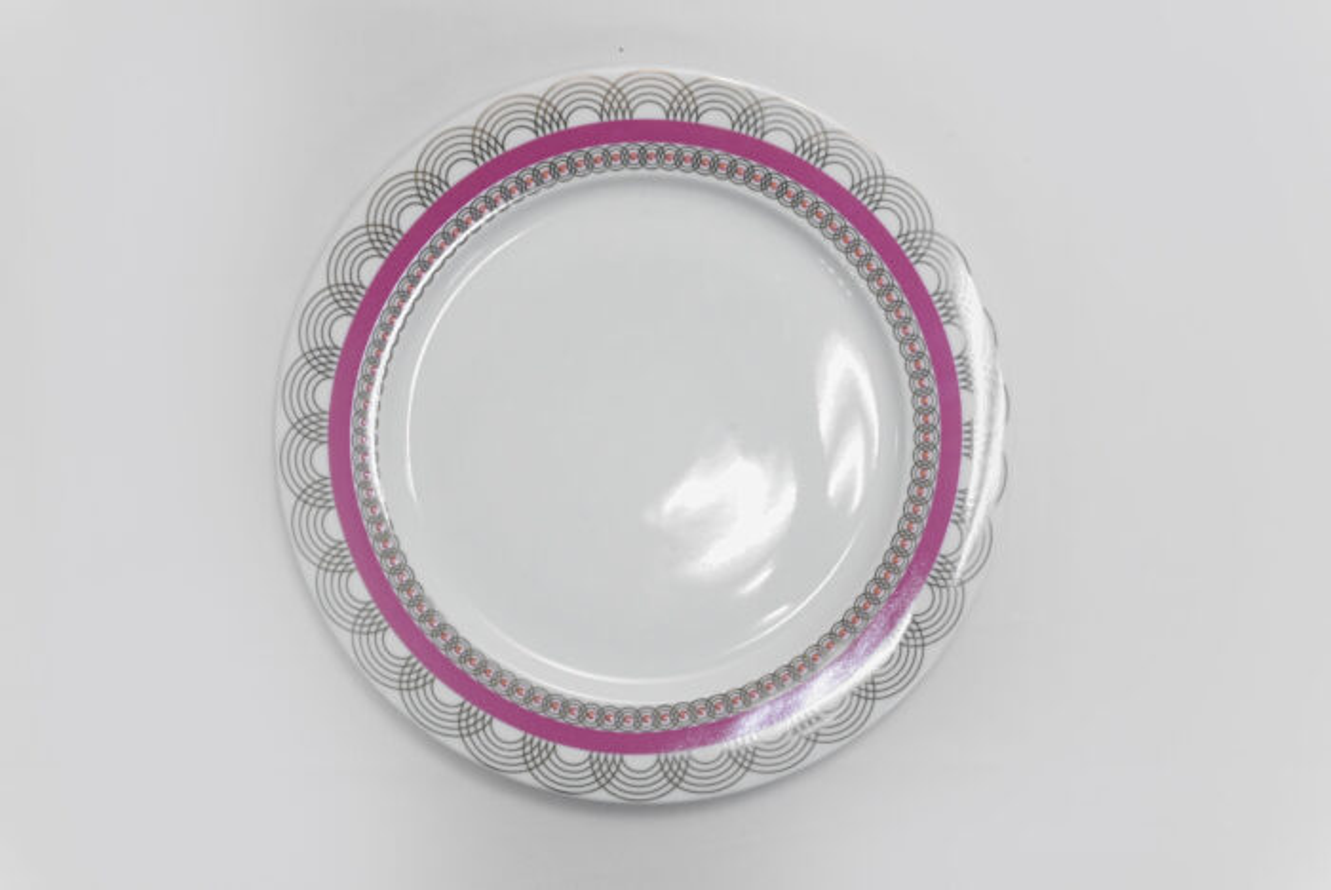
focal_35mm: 51
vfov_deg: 26.5
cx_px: 666
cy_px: 445
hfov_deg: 38.9
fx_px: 1887
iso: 3200
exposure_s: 1/100
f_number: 13
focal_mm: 51
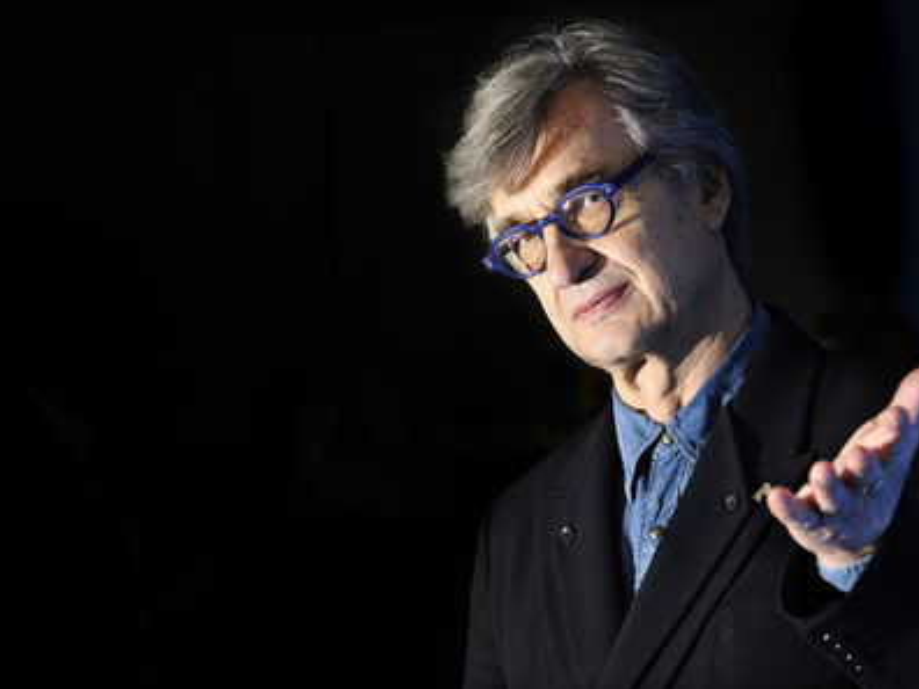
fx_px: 3770
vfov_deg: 10.4
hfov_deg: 13.9
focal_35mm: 142
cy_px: 346
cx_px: 420
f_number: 6.3
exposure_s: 1/200
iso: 200
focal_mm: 130
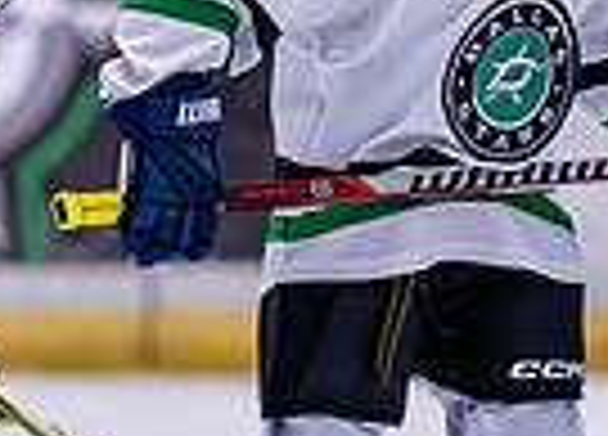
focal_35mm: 885
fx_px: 15313
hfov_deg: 2.3
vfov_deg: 1.6
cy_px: -15
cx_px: 545
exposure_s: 1/1250
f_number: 2.8
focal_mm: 173
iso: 2500
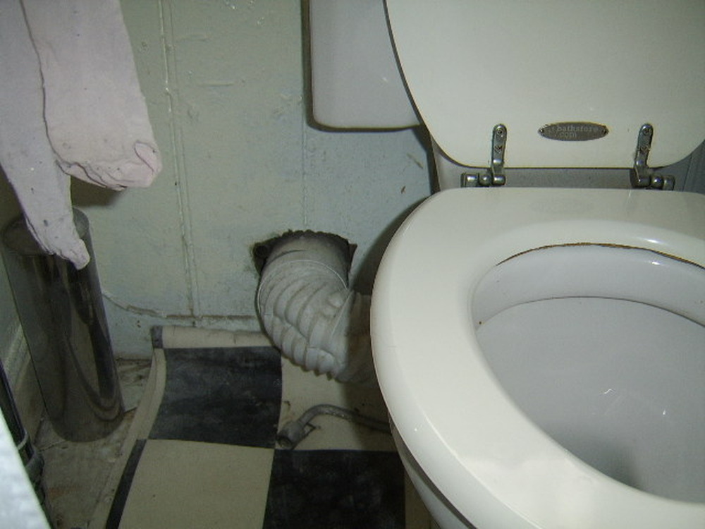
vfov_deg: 45.4
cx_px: 352
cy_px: 264
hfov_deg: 58.4
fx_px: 631
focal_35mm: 31
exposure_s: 1/30
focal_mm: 8.13
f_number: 2.7
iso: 200
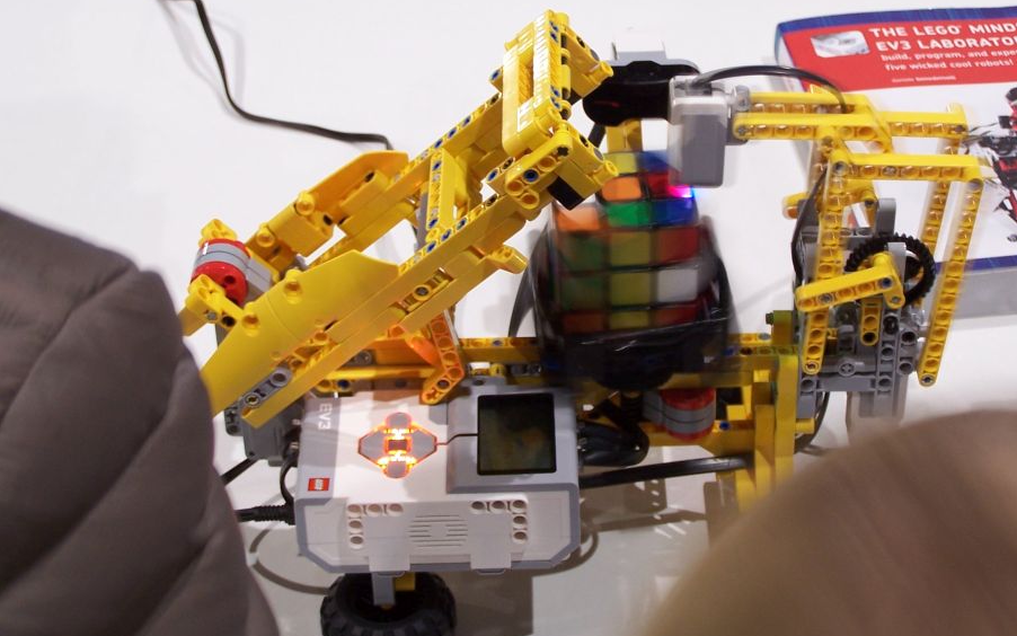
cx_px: 576
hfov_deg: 24.9
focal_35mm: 83
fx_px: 2301
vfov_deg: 15.7
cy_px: 238
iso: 80
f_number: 3.2
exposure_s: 1/3
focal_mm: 11.5
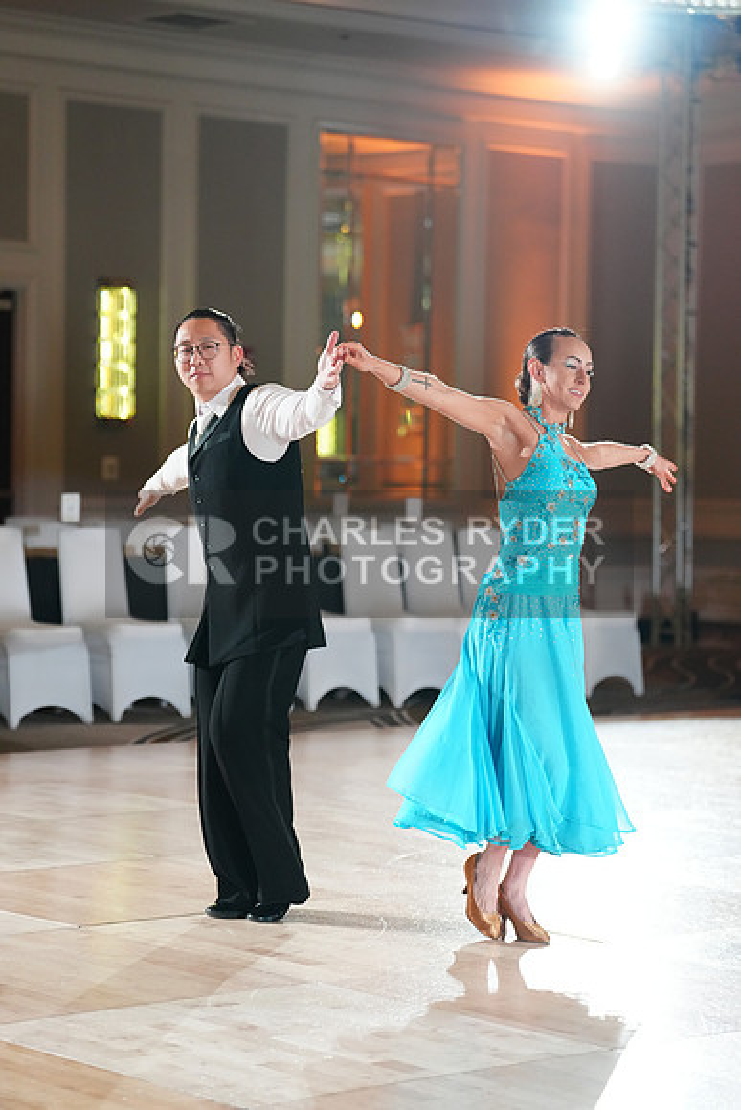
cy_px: 555
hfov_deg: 14.9
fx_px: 2839
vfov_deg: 22.1
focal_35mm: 92
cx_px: 370
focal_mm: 92
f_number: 2.8
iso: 3200
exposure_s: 1/400
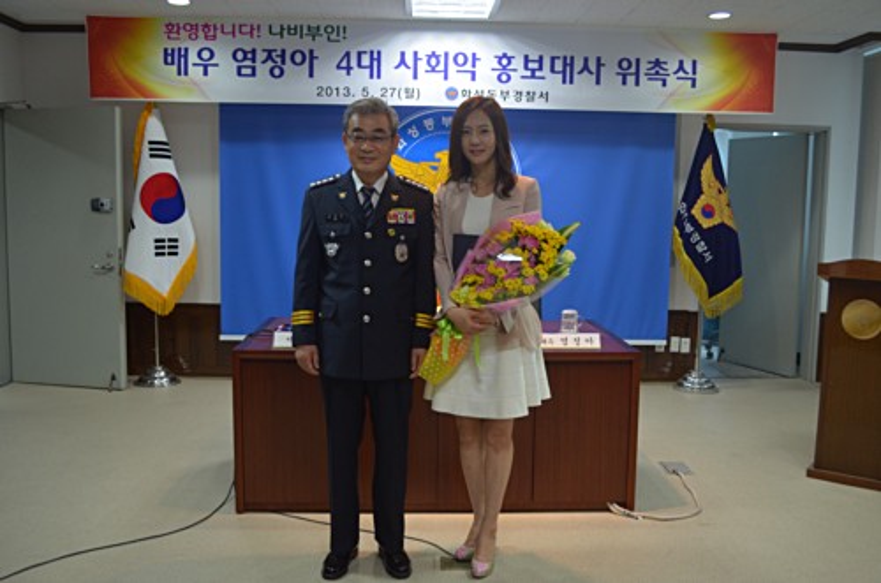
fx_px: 879
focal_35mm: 36
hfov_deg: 53.2
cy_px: 292
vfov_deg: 36.7
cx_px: 440
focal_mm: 24
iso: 800
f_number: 4
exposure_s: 1/80
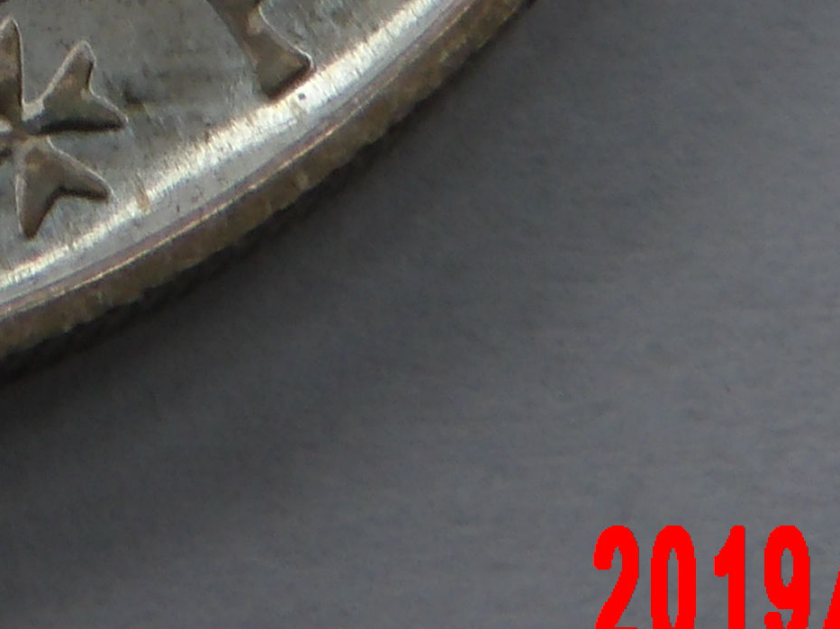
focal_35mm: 189
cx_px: -345
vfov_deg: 7.4
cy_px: -773
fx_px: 4585
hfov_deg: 10.2
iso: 100
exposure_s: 1/119
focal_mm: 6.2
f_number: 4.5
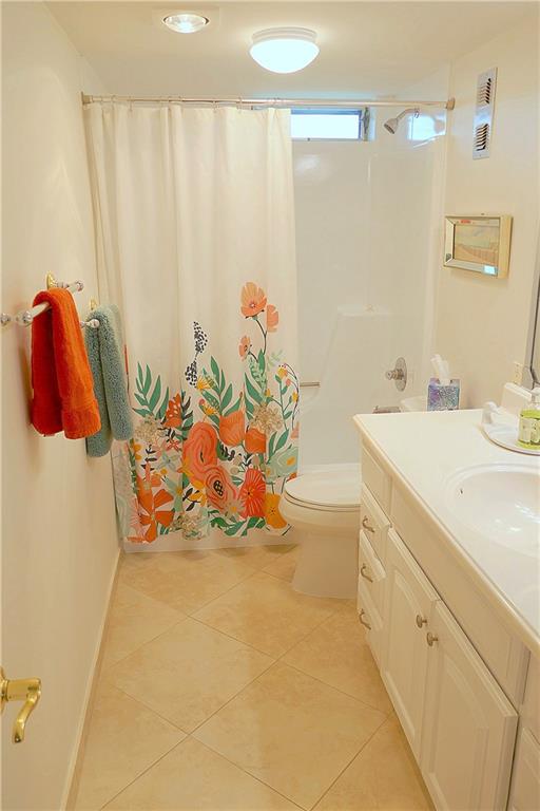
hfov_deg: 46.4
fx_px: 630
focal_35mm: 28
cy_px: 406
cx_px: 270
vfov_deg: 65.5
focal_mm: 10.2
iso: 125
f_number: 3
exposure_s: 1/125
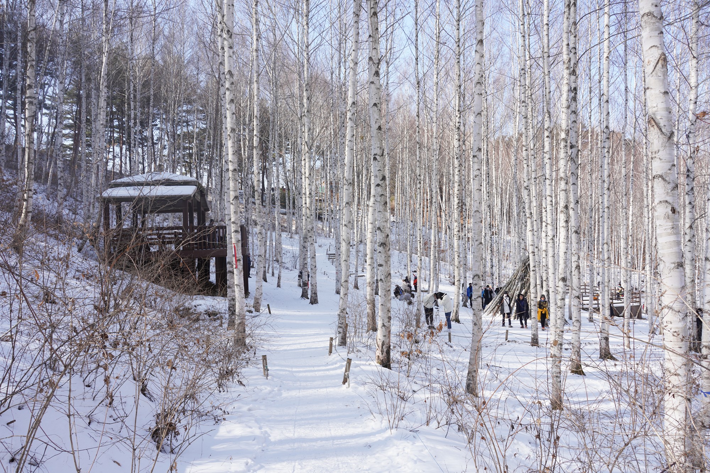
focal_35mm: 28
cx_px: 355
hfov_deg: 65.5
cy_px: 236
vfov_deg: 46.4
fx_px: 552
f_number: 11
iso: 200
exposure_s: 1/100
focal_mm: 28
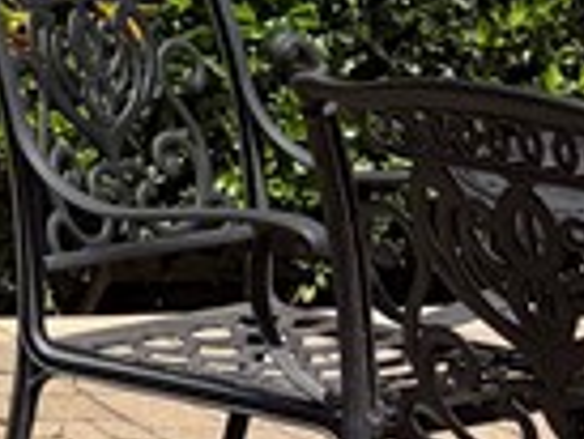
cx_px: -1117
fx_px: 3023
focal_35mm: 179
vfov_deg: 8.1
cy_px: -303
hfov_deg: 9.1
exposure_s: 1/3584
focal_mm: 6.76
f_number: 1.78
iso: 80
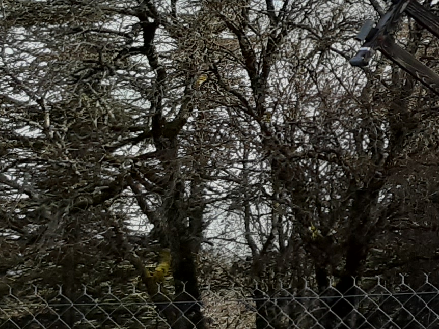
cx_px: 977
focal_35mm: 139
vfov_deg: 10.0
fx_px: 1762
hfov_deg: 12.0
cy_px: -294
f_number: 1.7
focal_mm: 3.92
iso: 40
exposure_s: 1/2137
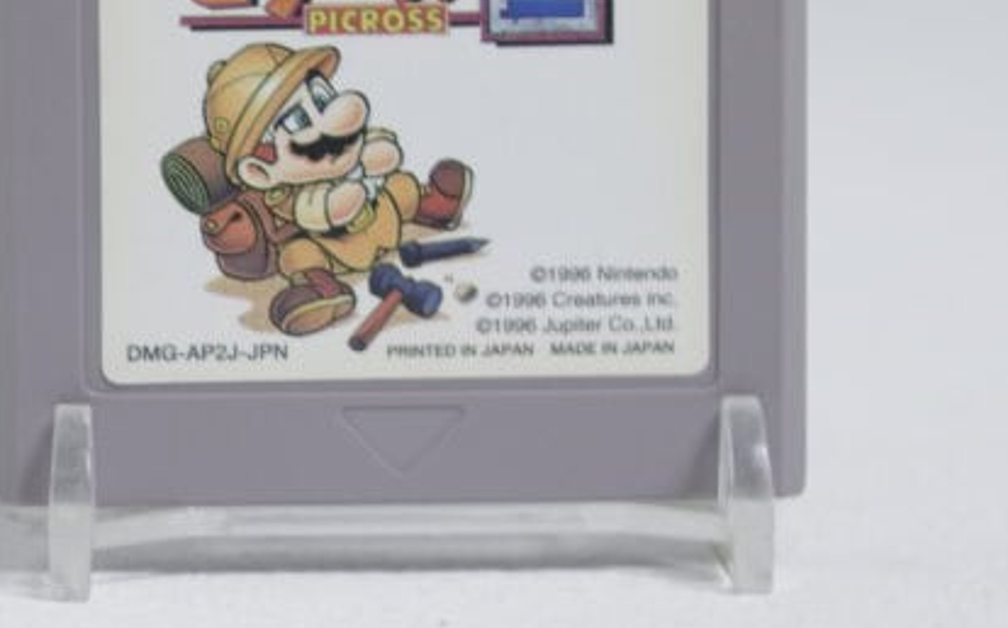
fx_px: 5682
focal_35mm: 207
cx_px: 421
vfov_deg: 6.3
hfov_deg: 10.1
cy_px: -39
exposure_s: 1/6
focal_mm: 70
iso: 100
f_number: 5.6
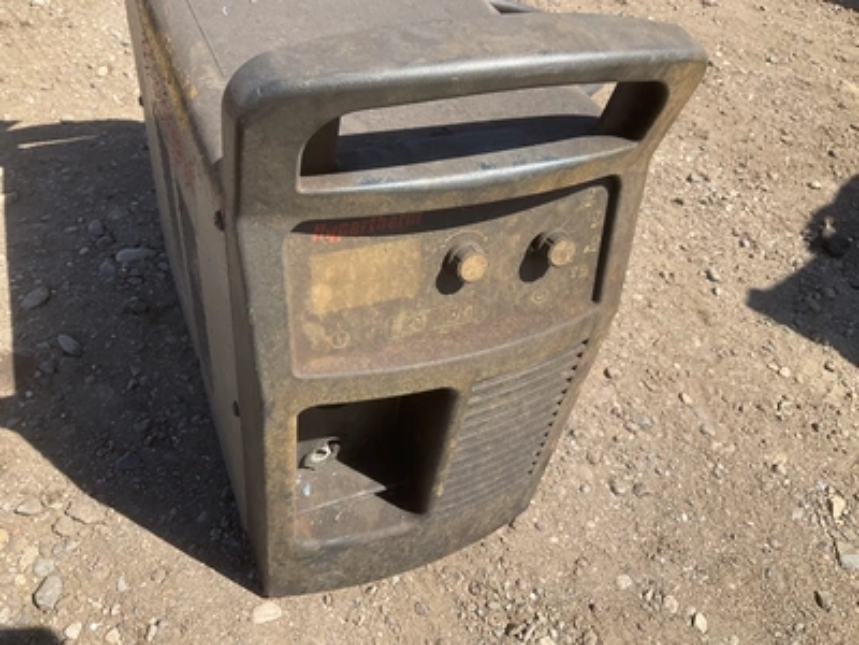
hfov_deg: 61.7
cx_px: 430
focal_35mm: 29
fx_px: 720
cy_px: 322
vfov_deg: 48.2
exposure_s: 1/804
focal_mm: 3
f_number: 1.8
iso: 25
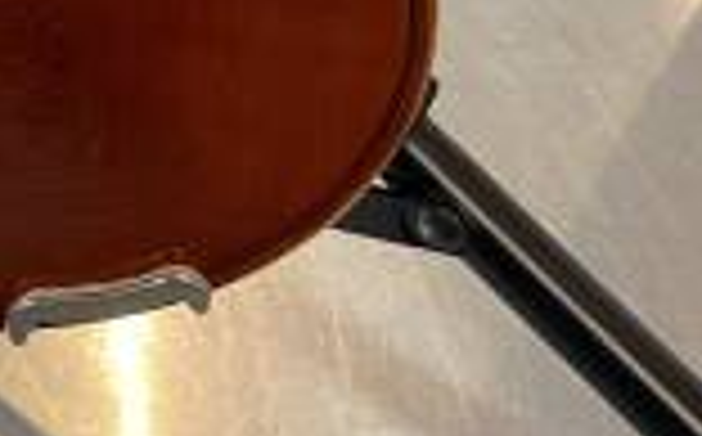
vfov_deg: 11.3
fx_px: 1758
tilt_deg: -26.8
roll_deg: +0.2
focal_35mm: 92
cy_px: -679
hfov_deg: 21.0
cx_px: -140
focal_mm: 4.2
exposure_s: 1/60
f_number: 1.6
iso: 200
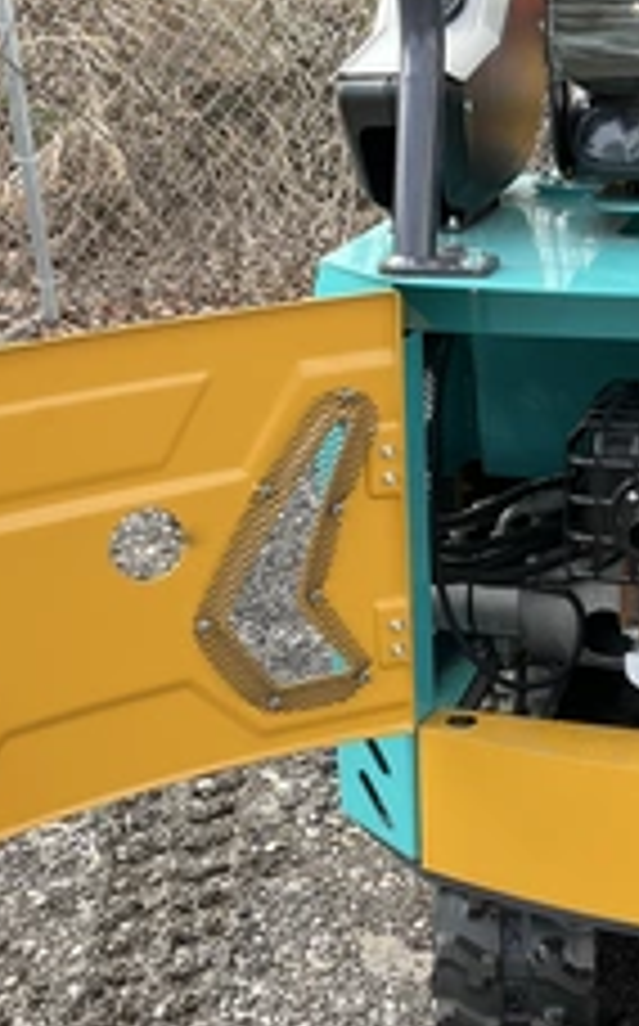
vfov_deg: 37.5
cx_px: 396
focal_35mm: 54
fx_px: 1508
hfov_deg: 23.9
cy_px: 603
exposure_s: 1/386
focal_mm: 3
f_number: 1.8
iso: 25
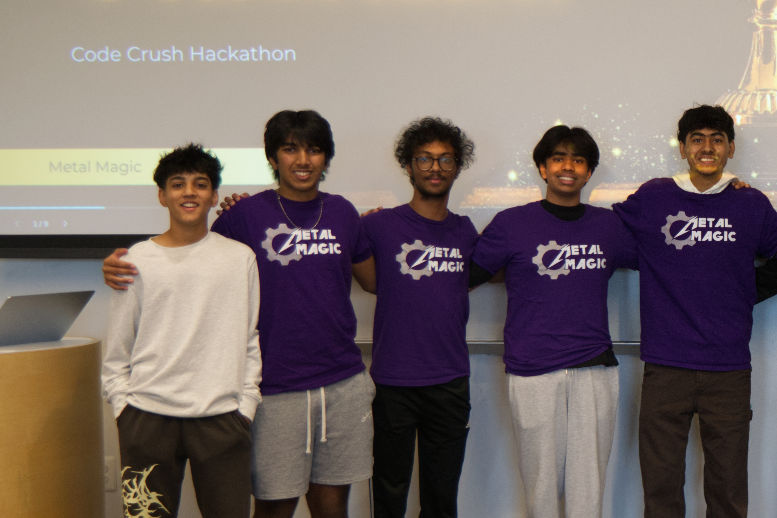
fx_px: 1880
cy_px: 290
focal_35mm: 87
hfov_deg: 22.6
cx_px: 749
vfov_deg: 15.7
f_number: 4
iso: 560
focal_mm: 27
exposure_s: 1/60
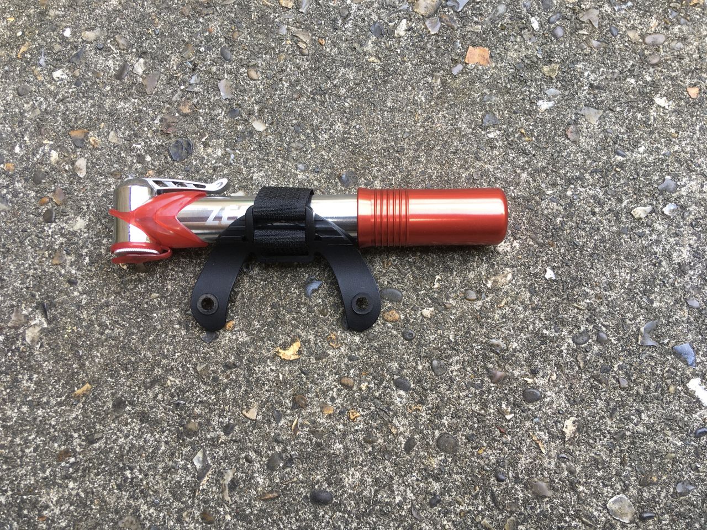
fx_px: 592
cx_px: 354
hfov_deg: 61.7
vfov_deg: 48.2
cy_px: 265
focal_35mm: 29
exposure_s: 1/50
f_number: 2.2
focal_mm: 4.15
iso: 25
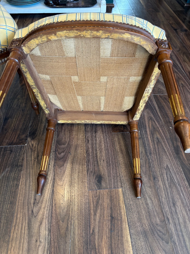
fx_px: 190
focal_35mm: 26
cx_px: 95
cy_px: 127
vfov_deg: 67.3
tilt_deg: -50.3
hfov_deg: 53.1
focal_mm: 5.96
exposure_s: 1/50
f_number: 1.6
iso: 200
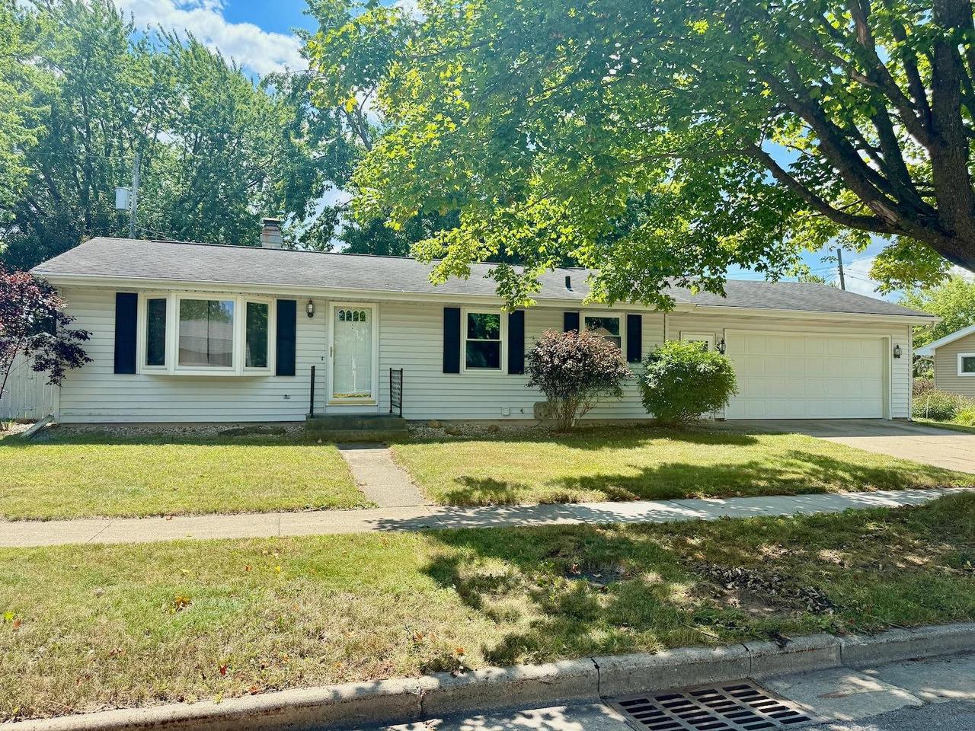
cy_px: 366
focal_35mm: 24
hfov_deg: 71.6
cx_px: 488
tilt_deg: +1.7
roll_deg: -0.6
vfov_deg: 56.8
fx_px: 676
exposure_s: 1/2299
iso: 100
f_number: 1.78
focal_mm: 6.76
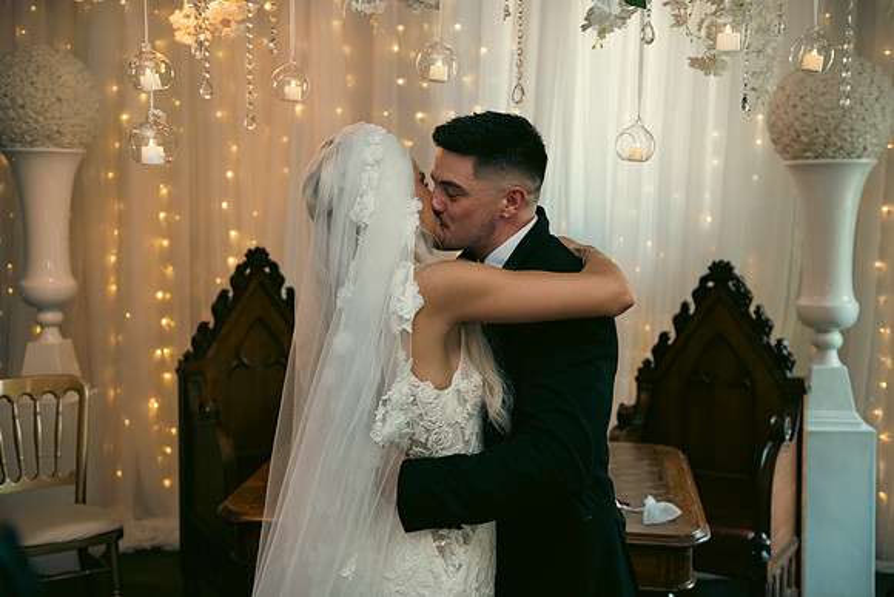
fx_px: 1118
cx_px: 447
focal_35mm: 45
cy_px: 298
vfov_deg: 29.9
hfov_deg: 43.6
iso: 1250
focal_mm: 45
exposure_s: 1/160
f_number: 3.5
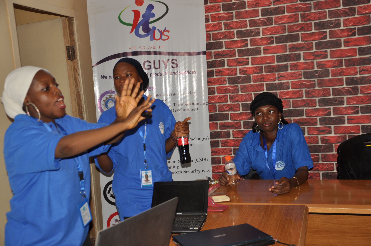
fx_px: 494
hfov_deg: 41.2
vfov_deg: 28.0
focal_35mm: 48
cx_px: 186
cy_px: 123
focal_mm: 32
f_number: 4.2
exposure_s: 1/60
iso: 200
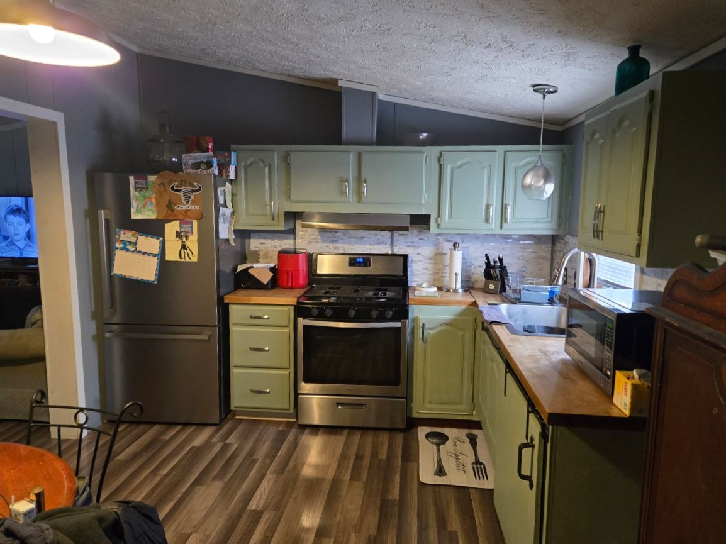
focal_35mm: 23
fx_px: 482
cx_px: 363
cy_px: 272
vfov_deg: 58.9
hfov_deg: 73.9
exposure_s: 1/60
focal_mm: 5.4
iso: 800
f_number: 1.8
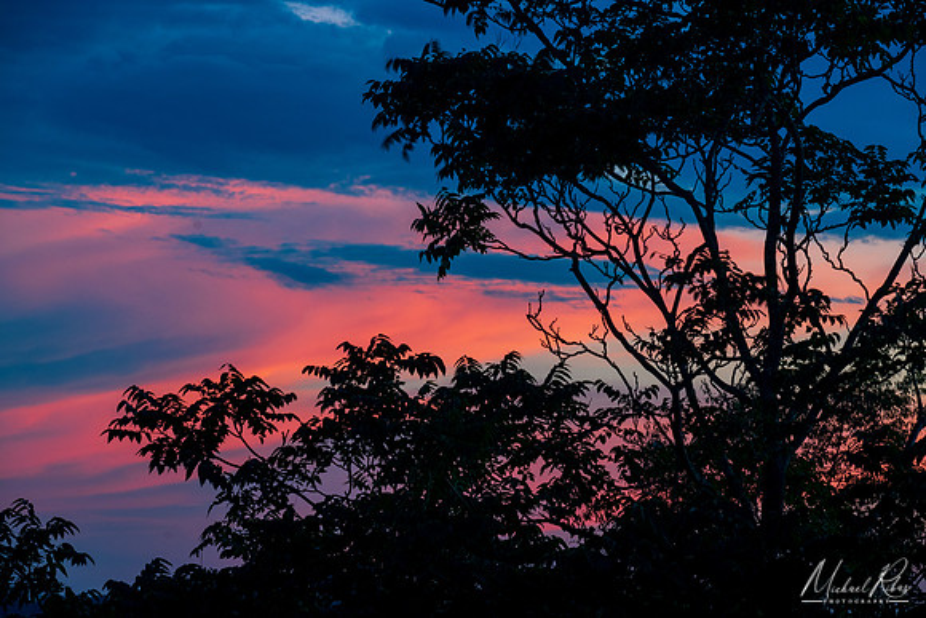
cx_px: 463
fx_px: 5210
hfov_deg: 10.2
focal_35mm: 202
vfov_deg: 6.8
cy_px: 309
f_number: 13
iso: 400
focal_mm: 135
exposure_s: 1/4
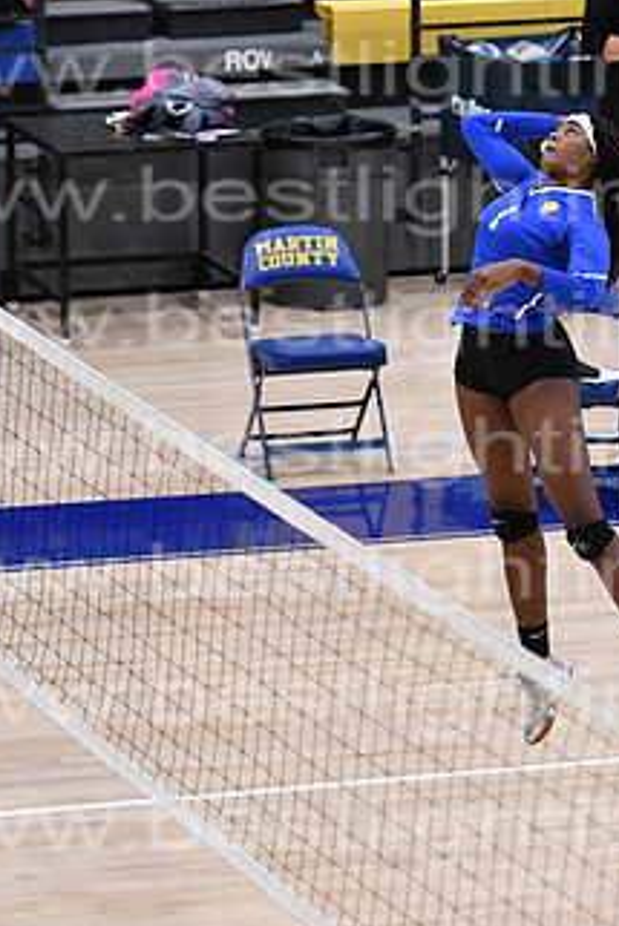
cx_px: 527
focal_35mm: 297
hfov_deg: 4.6
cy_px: 390
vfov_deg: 6.9
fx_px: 7651
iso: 6400
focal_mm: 110
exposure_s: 1/1000
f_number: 3.2
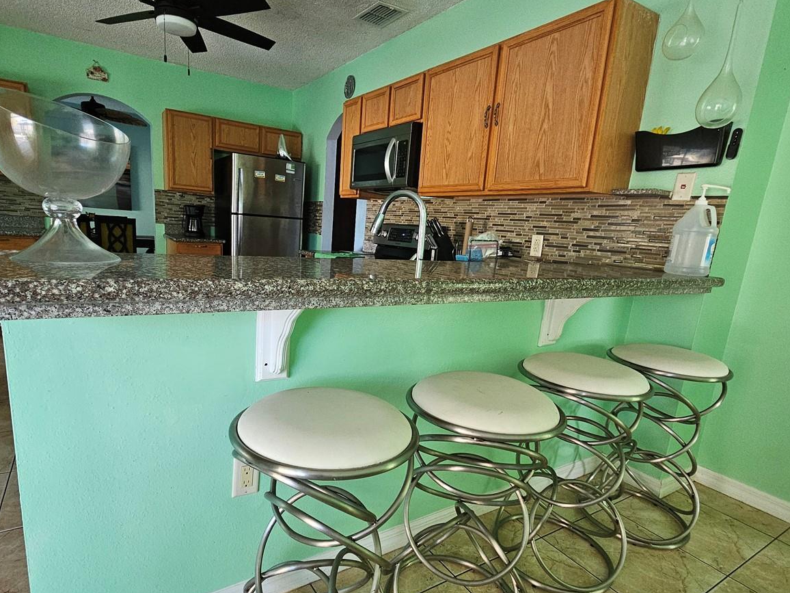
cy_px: 321
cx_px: 367
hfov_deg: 87.6
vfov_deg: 71.5
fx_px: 411
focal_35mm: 18
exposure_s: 1/77
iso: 320
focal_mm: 2.2
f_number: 2.2
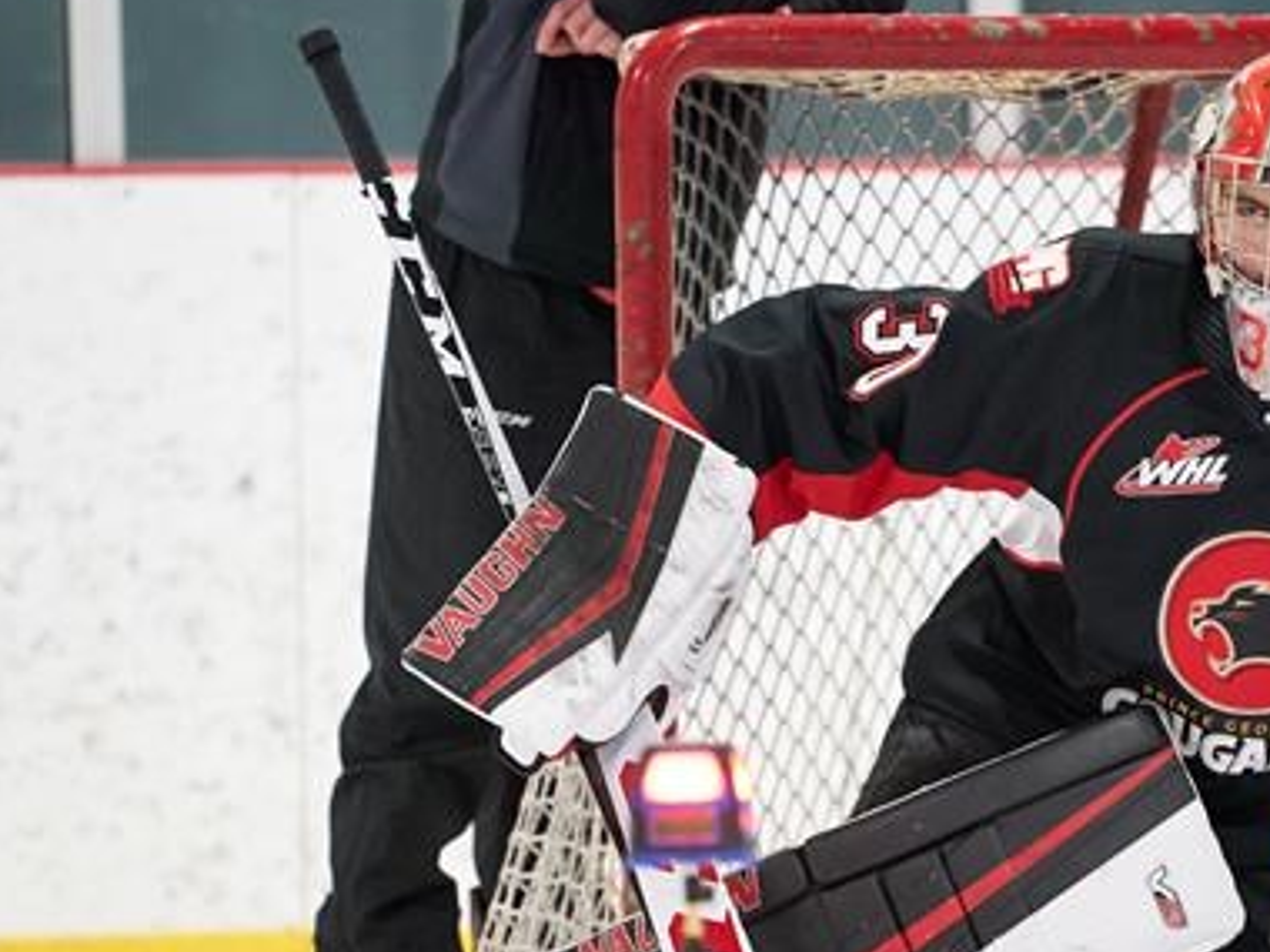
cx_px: 1049
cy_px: 673
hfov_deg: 3.0
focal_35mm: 658
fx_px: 24141
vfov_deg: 2.3
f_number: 2.8
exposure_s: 1/1000
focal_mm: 400
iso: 5000
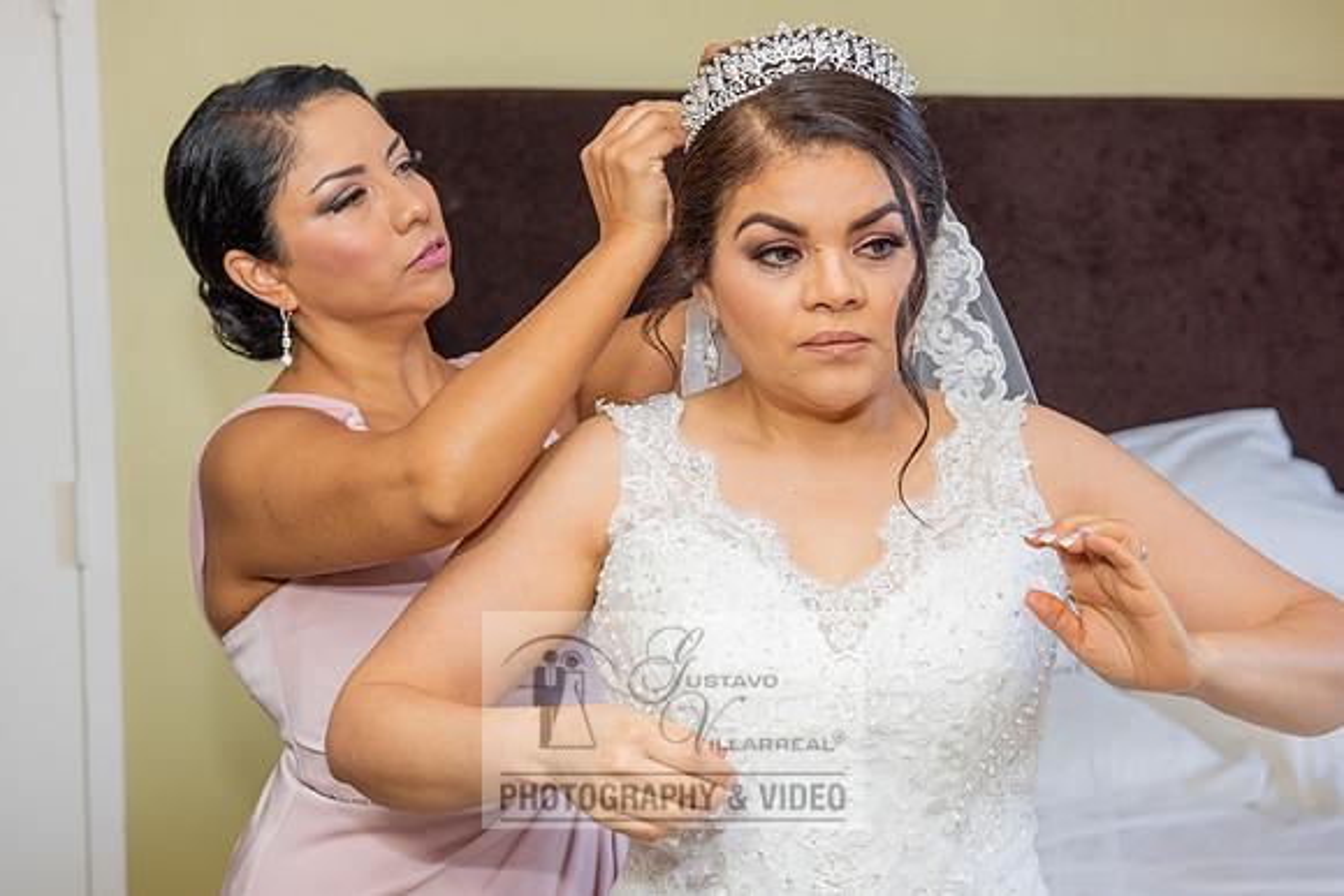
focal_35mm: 55
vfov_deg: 24.5
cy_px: 448
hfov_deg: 36.1
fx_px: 2064
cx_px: 672
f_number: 5.6
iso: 640
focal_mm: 52
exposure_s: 1/125
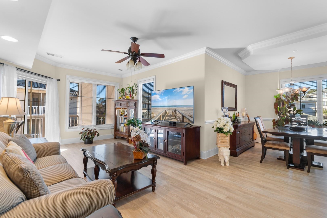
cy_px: 109
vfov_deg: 77.3
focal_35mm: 15
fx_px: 136
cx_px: 164
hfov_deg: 100.4
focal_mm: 10
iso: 100
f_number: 4.5
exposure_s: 1/8
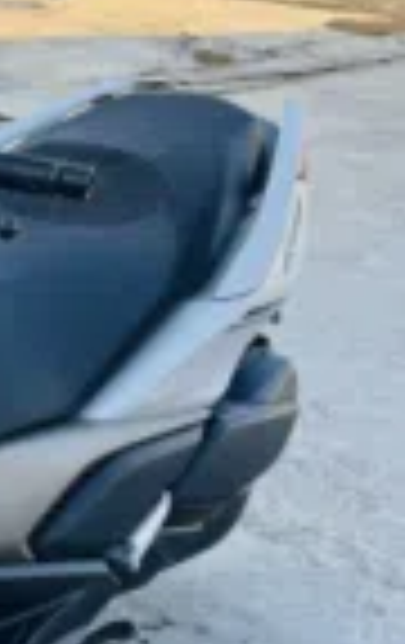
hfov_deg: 16.5
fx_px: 1248
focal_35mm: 71
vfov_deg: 28.7
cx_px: -230
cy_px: 441
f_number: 1.78
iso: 80
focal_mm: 6.76
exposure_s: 1/488
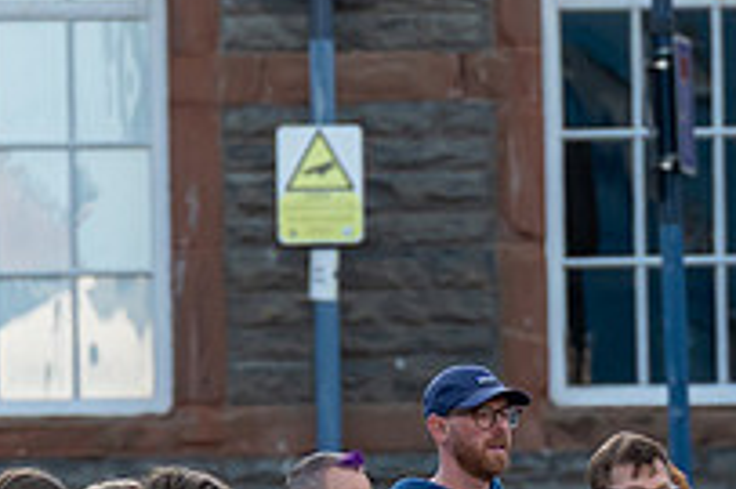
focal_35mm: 1217
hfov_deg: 1.7
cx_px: 1251
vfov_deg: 1.1
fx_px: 24860
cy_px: 821
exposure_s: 1/640
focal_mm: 200
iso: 400
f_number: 4
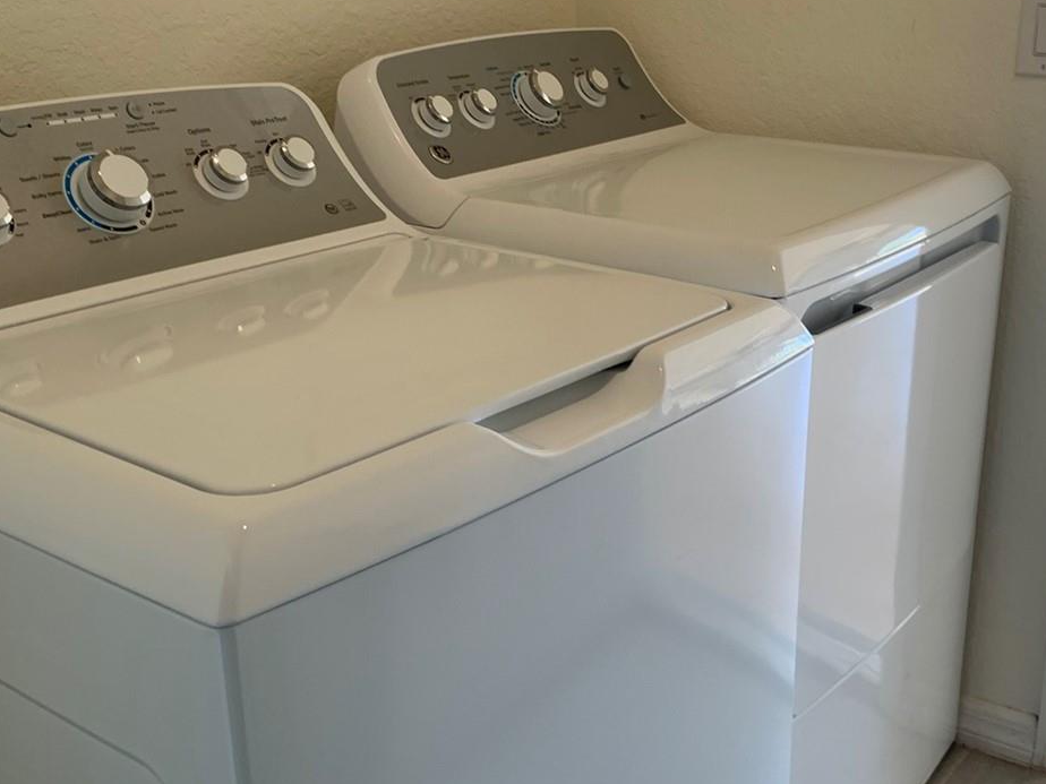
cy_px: 408
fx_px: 1360
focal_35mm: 45
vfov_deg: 32.2
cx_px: 590
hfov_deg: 42.0
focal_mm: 4.25
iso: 50
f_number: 1.8
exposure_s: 1/120
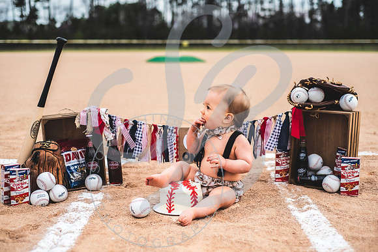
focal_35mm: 50
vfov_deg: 26.8
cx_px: 188
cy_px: 126
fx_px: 529
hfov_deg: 39.3
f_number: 2.8
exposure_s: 1/400
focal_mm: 50
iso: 100
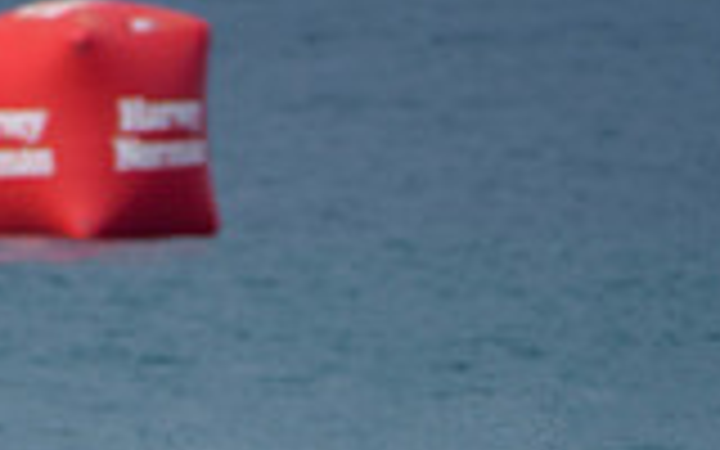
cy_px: 749
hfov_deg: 1.1
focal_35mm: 1844
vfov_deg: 0.7
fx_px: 36184
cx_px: 108
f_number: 5.6
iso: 220
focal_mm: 500
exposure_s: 1/2000
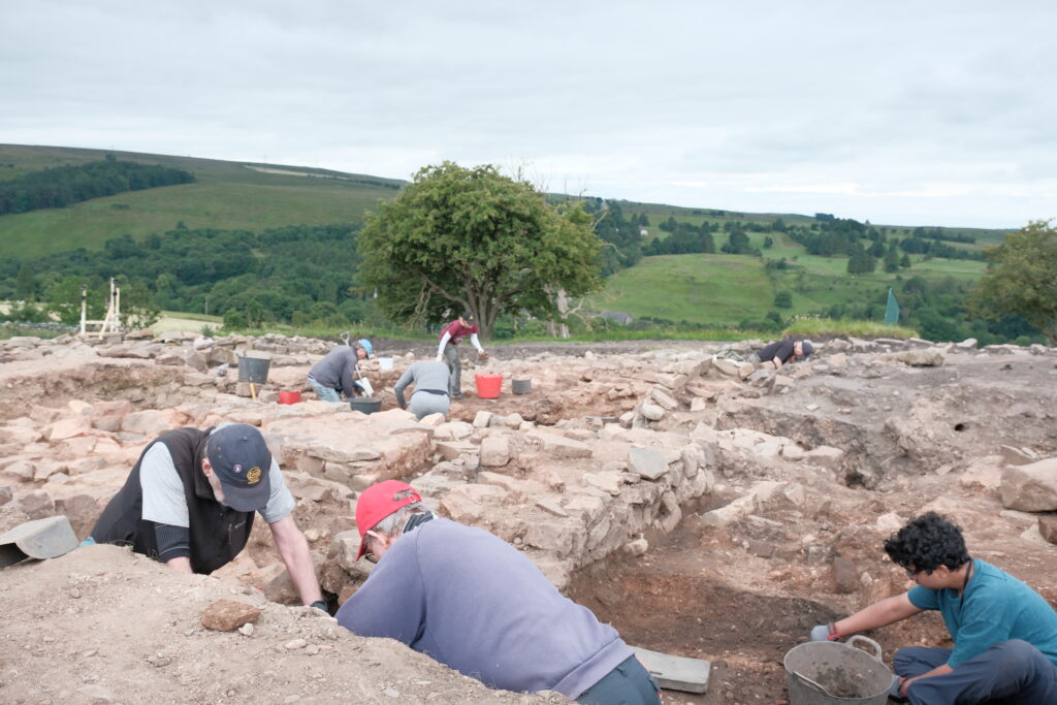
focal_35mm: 32
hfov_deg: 58.7
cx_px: 528
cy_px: 352
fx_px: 940
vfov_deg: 41.1
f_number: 5.6
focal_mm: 21.2
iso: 400
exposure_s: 1/210
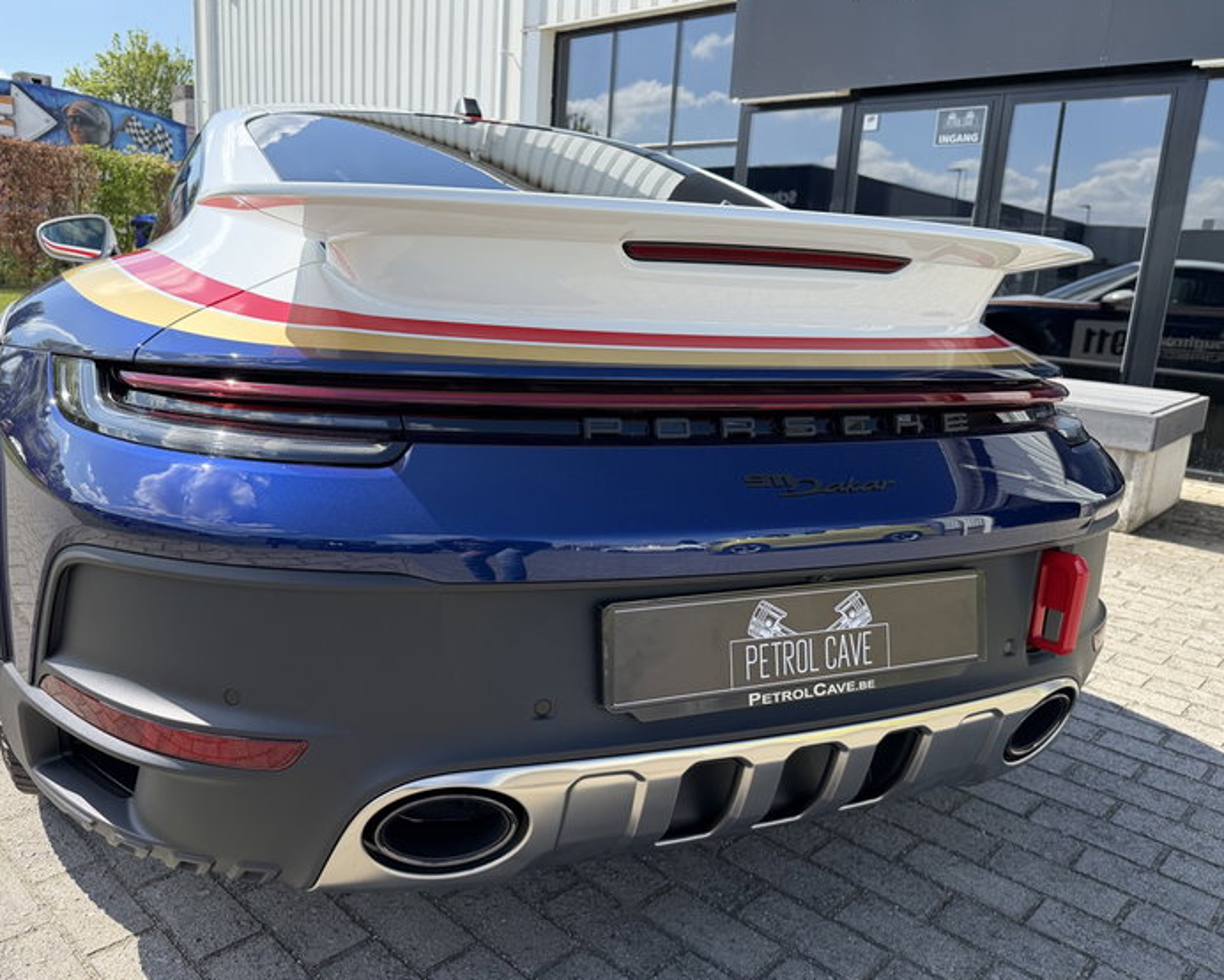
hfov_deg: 66.0
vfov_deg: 55.0
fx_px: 942
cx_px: 591
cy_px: 483
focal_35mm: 26
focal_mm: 6.76
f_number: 1.78
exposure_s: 1/2445
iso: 100
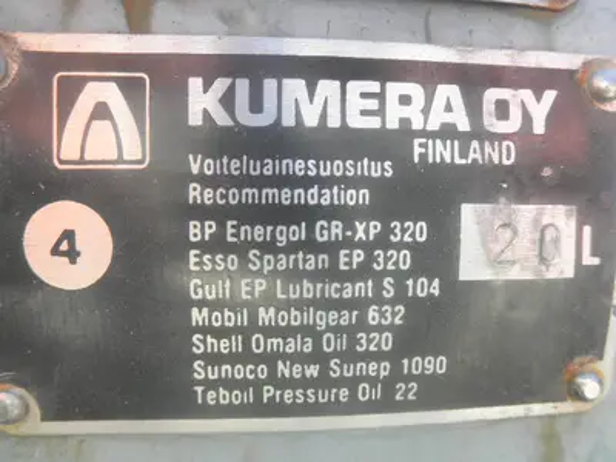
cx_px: 308
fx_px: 498
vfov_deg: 49.7
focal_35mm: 28
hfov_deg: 63.4
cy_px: 231
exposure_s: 1/80
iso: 64
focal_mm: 5
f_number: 3
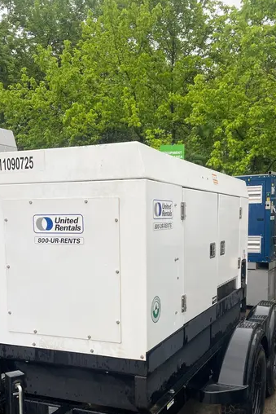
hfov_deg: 34.2
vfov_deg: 48.7
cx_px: 150
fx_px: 448
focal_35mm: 39
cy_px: 275
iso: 32
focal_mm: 4.2
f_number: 1.6
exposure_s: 1/219
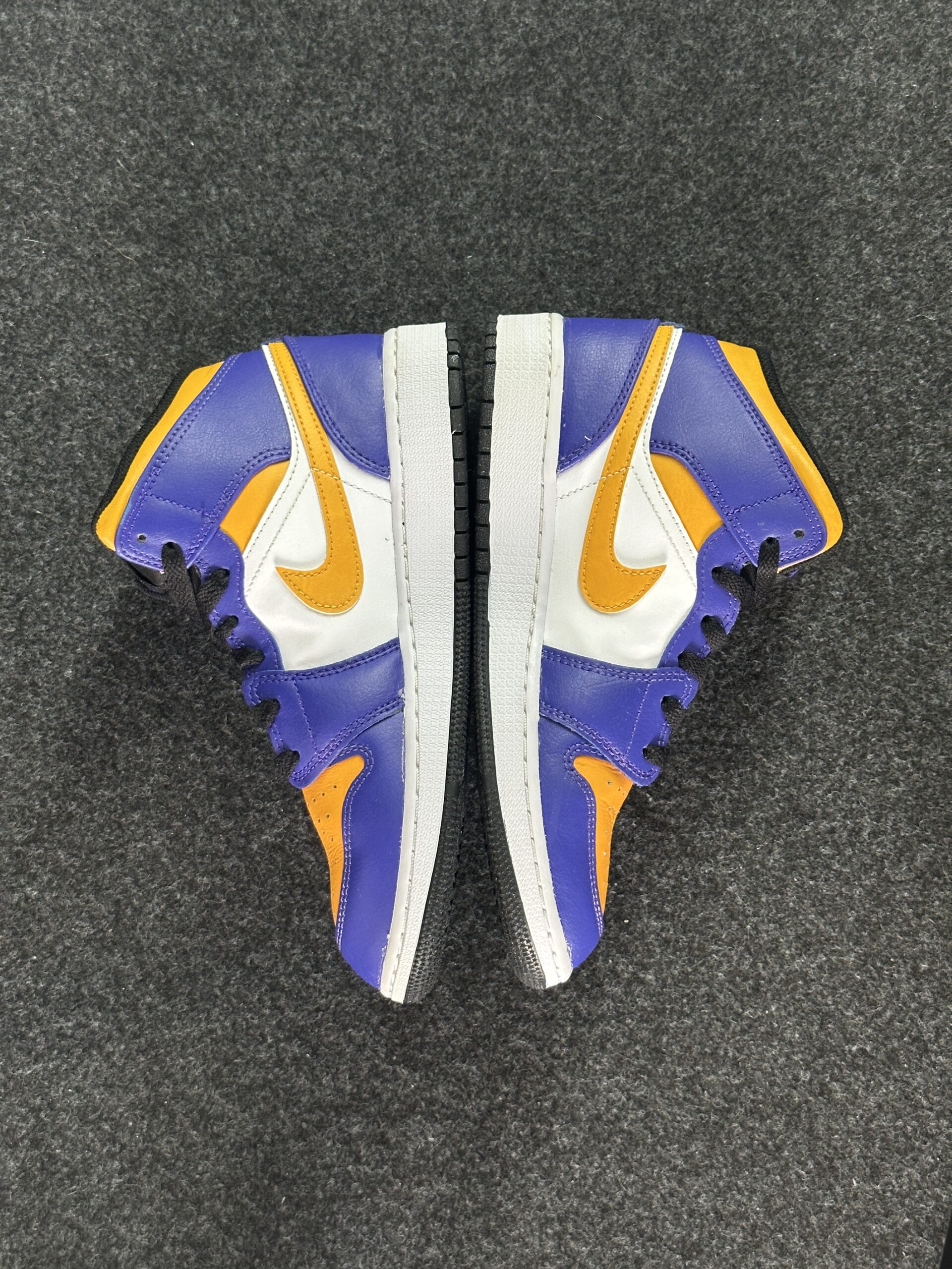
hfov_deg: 30.3
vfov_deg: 39.7
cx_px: 476
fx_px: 1760
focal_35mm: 48
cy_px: 634
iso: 200
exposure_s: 1/36
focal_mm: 6.86
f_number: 1.78
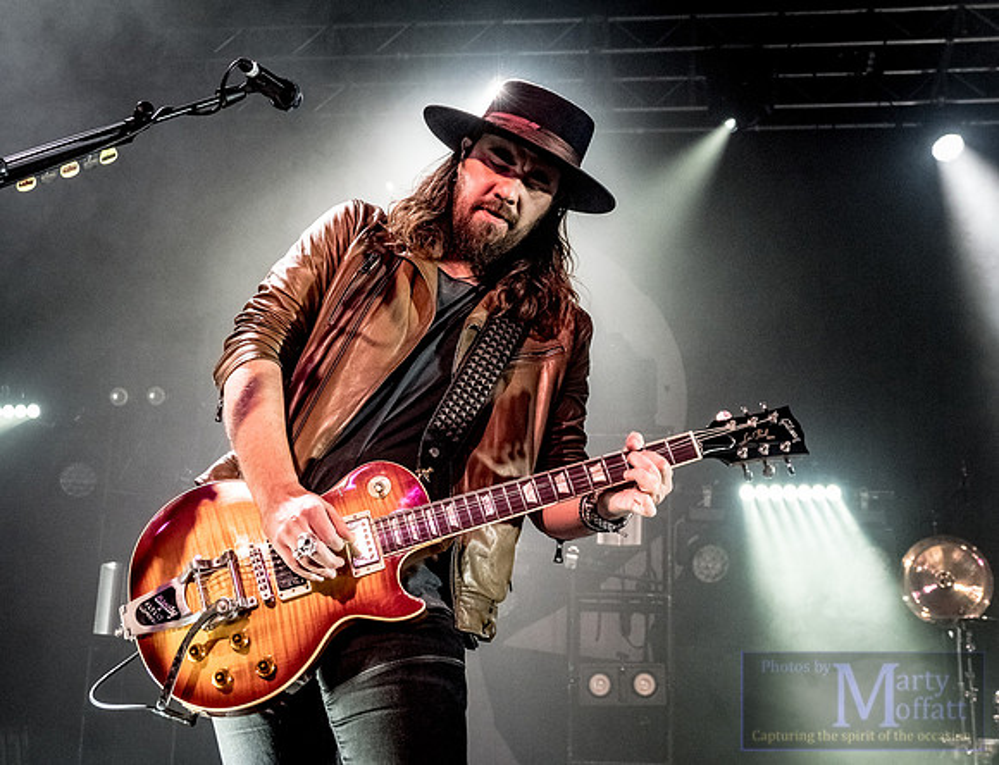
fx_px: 1559
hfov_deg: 35.5
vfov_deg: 27.5
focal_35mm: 54
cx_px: 487
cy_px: 312
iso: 1600
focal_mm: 21
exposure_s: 1/160
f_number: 4
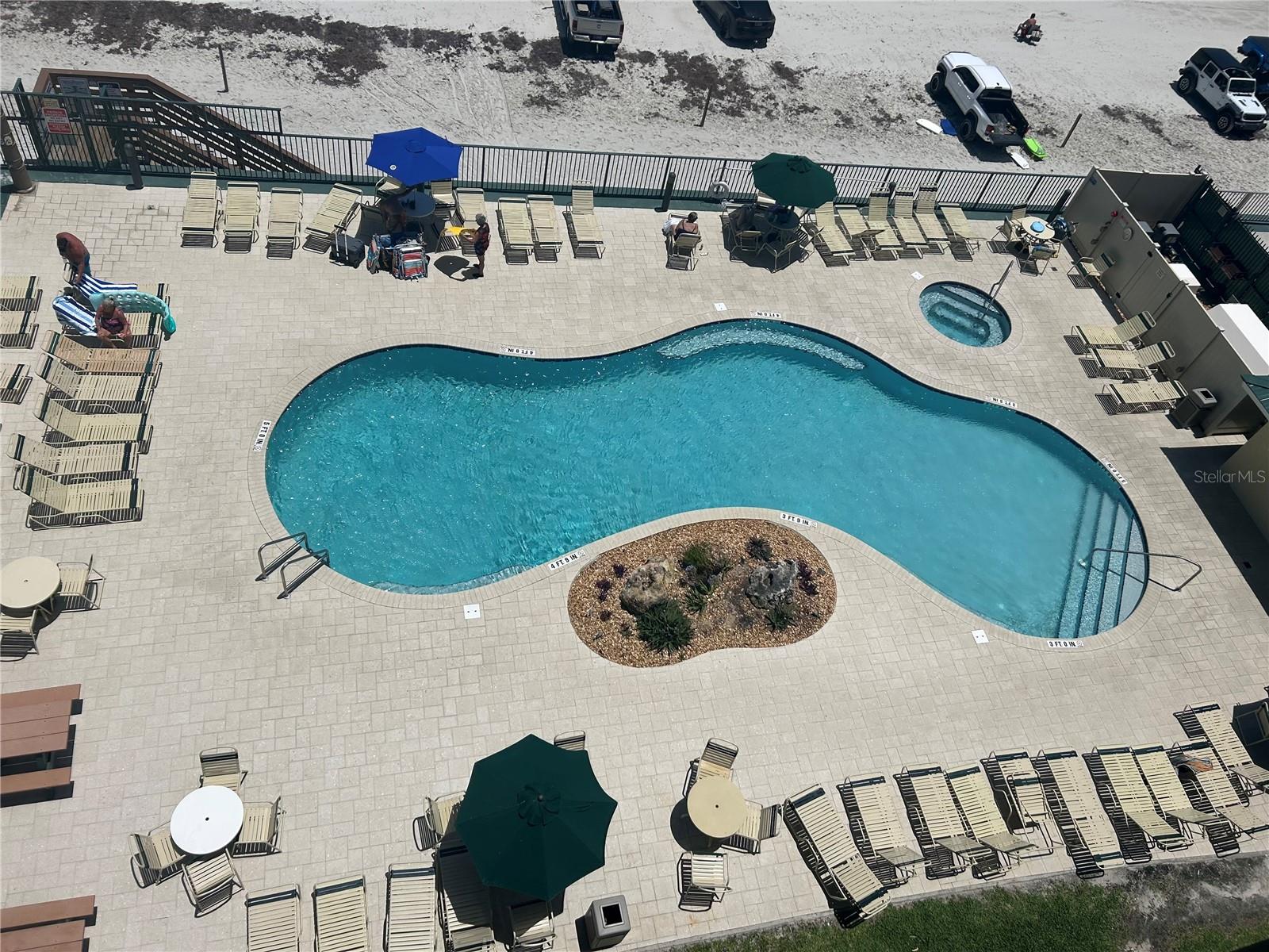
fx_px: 953
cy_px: 476
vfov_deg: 53.1
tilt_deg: -49.7
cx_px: 634
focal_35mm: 26
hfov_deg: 67.3
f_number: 1.5
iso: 50
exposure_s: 1/14286
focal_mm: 5.7
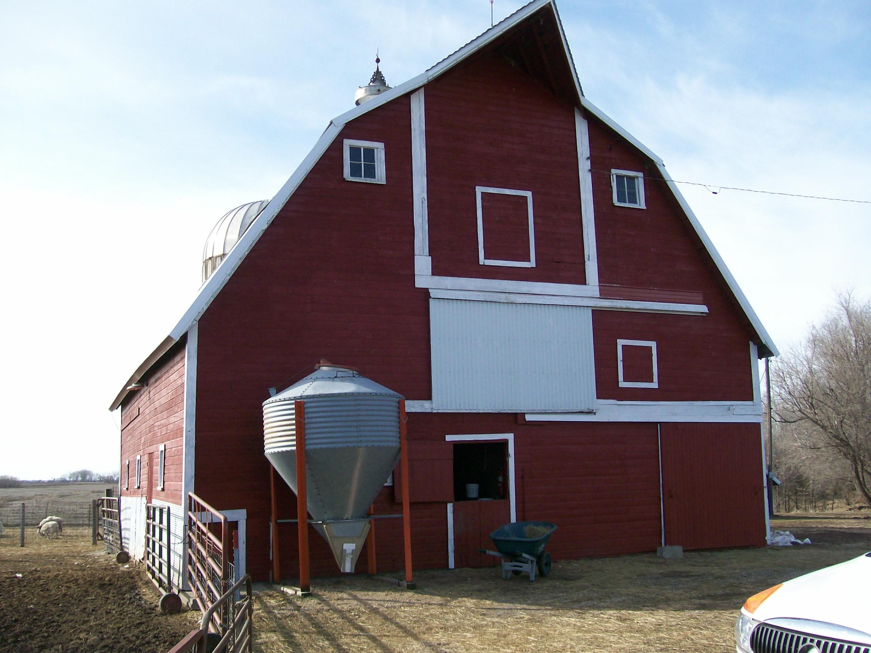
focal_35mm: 36
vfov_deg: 39.7
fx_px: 906
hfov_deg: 51.4
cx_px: 436
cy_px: 326
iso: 80
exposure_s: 1/759
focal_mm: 6
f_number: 2.7
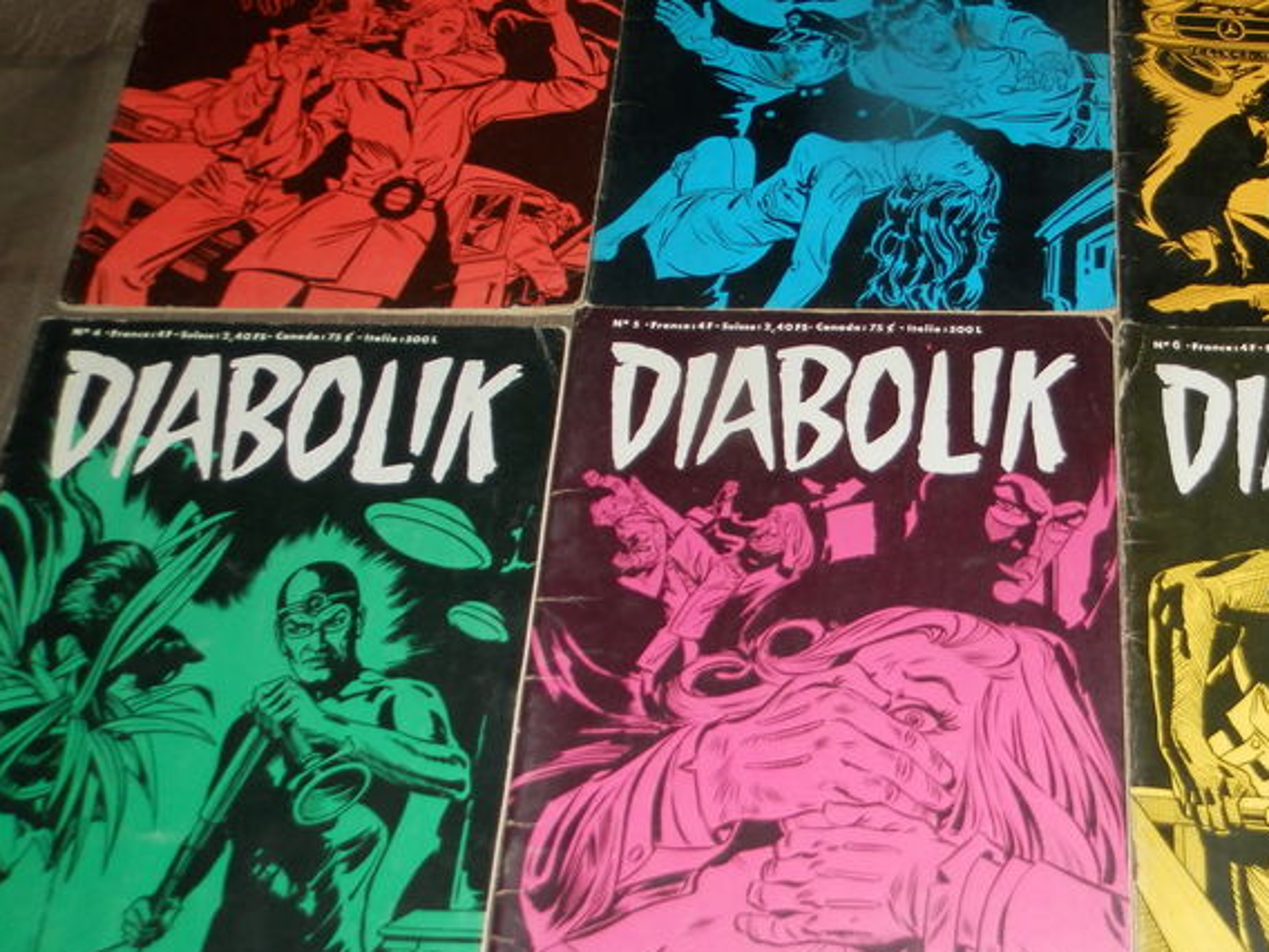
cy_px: 534
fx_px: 1613
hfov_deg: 42.1
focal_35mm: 44
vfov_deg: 32.8
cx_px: 898
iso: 100
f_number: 8.7
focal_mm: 4.5
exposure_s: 1/30
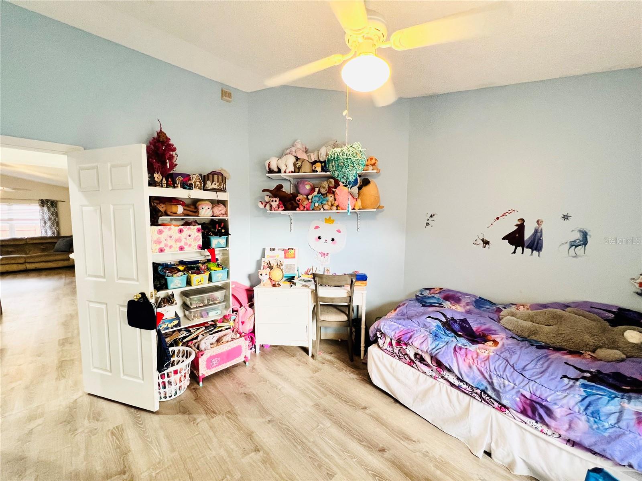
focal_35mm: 13
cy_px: 240
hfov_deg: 106.2
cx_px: 321
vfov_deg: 89.9
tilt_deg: -5.5
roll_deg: -0.1
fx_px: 241
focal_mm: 1.57
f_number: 1.8
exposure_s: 1/60
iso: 200
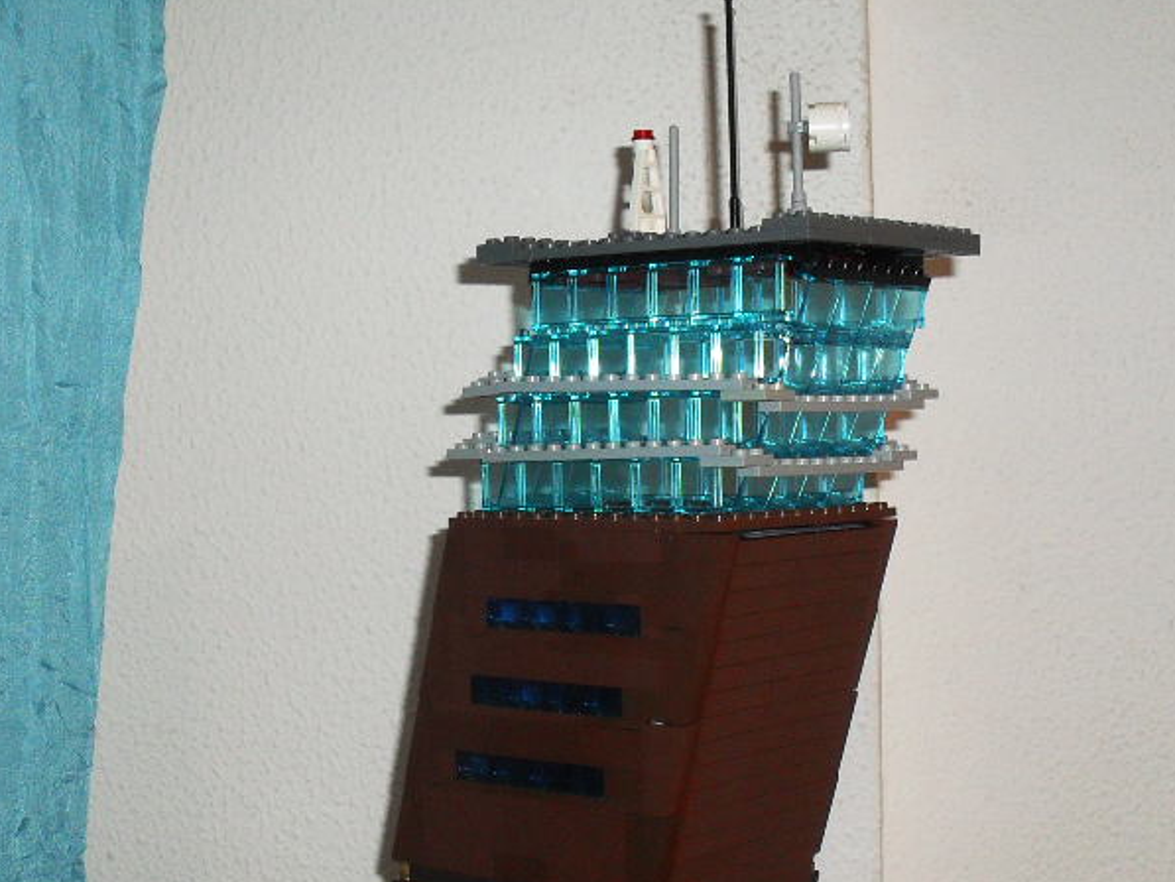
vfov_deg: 24.2
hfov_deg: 32.2
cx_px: 590
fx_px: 2037
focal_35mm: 60
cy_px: 654
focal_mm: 6.3
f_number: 3.2
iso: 200
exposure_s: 1/45
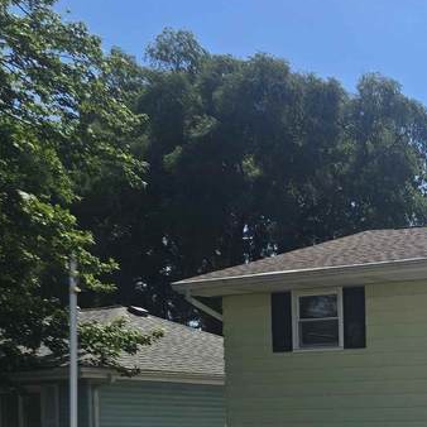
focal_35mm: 77
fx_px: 1075
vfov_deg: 21.1
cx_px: 647
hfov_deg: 19.5
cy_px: 498
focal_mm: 6.3
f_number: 1.7
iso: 12
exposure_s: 1/1139
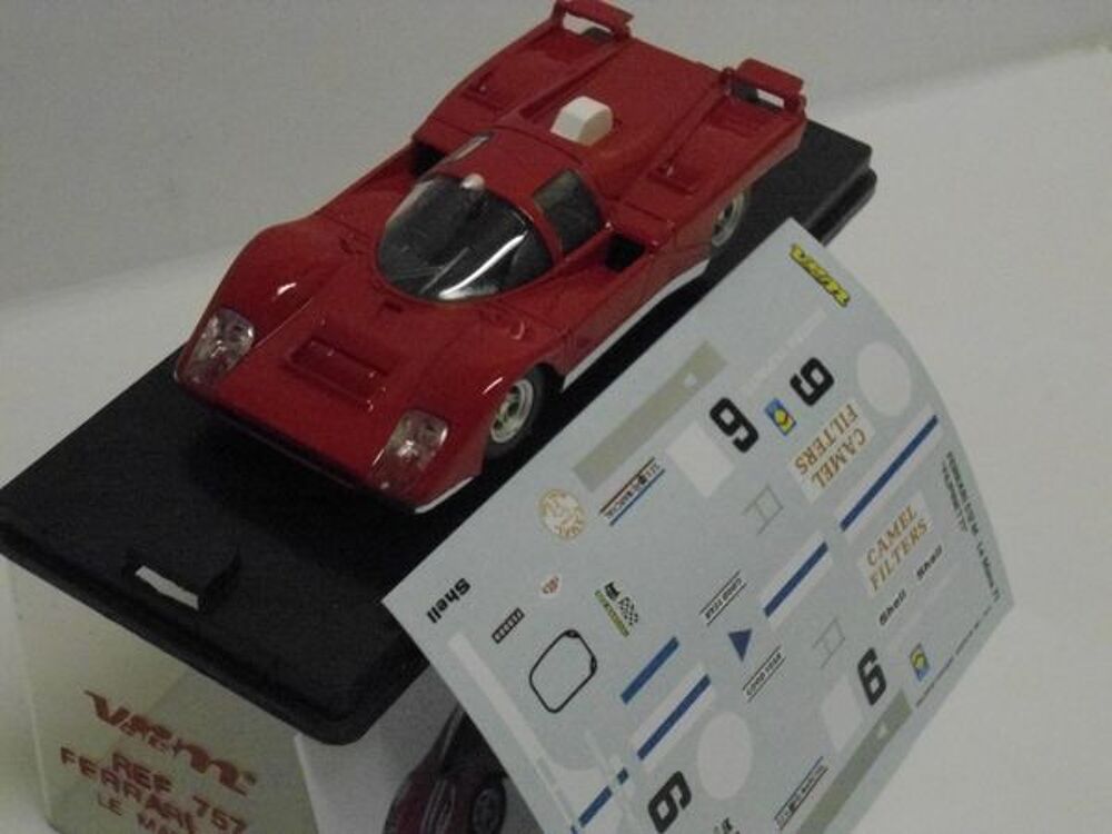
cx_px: 556
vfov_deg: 23.3
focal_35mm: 63
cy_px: 417
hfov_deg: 30.7
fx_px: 2024
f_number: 4.2
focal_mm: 11.2
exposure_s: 1/160
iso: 1600
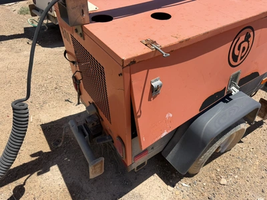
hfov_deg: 71.6
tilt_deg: -37.8
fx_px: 185
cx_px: 134
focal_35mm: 24
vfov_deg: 56.8
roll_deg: -6.7
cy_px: 100
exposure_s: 1/5319
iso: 80
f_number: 1.78
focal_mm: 6.76
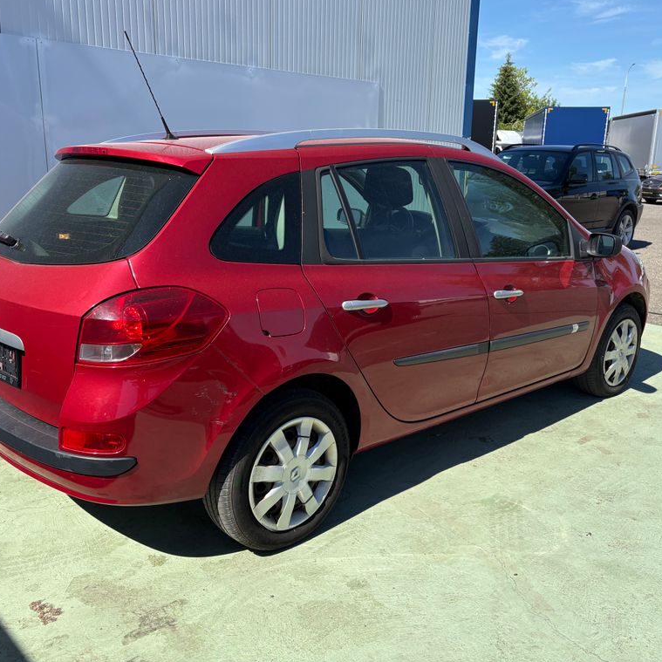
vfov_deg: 52.5
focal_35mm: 31
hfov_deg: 52.5
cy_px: 329
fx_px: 671
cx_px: 322
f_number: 1.6
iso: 50
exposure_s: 1/2865
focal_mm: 5.96
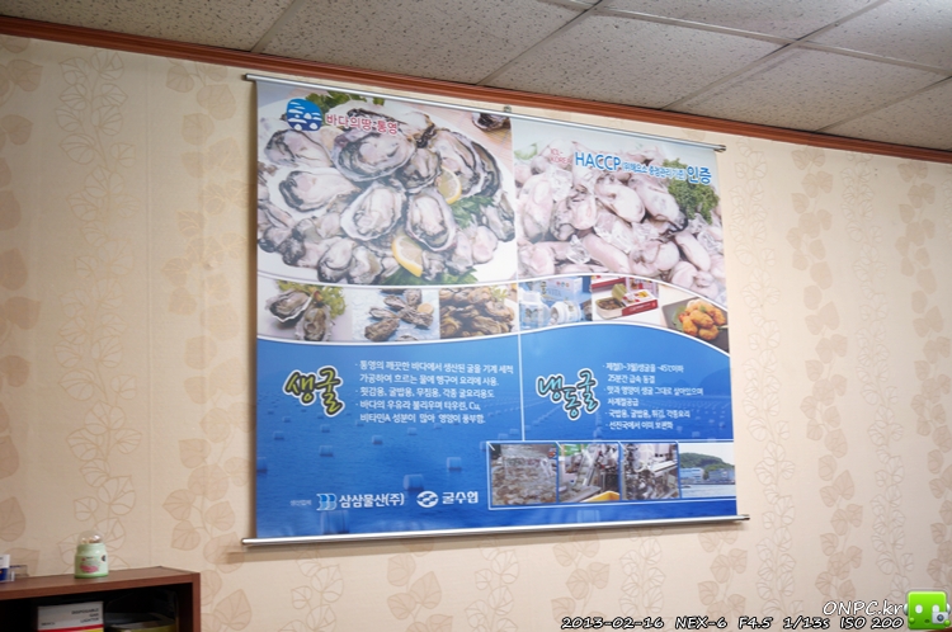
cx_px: 476
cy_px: 316
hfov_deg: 46.5
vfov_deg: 31.8
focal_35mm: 42
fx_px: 1109
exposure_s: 1/13
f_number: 4.5
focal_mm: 28
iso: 200
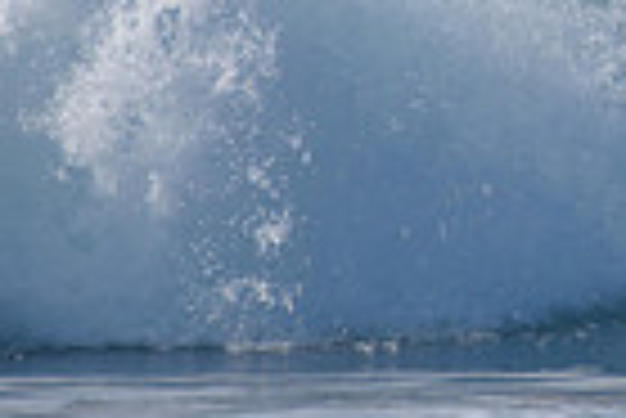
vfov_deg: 0.7
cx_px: 1090
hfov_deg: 1.0
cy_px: -173
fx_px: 36380
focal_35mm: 2090
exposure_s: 1/2000
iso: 220
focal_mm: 500
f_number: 5.6
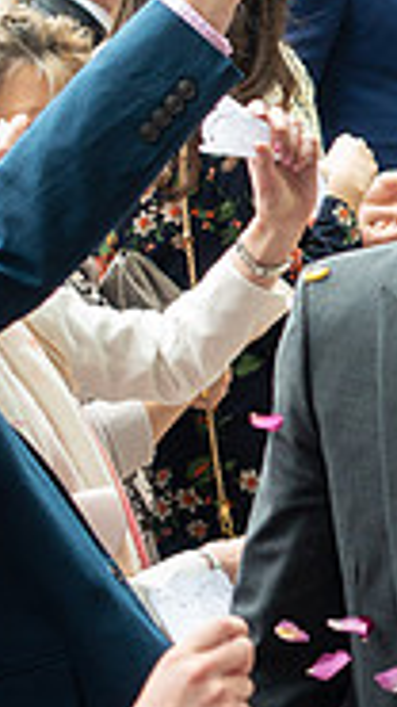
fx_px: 3314
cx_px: 719
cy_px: 410
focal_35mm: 177
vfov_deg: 12.2
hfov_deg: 6.7
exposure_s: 1/250
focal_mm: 17.7
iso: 125
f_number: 2.8
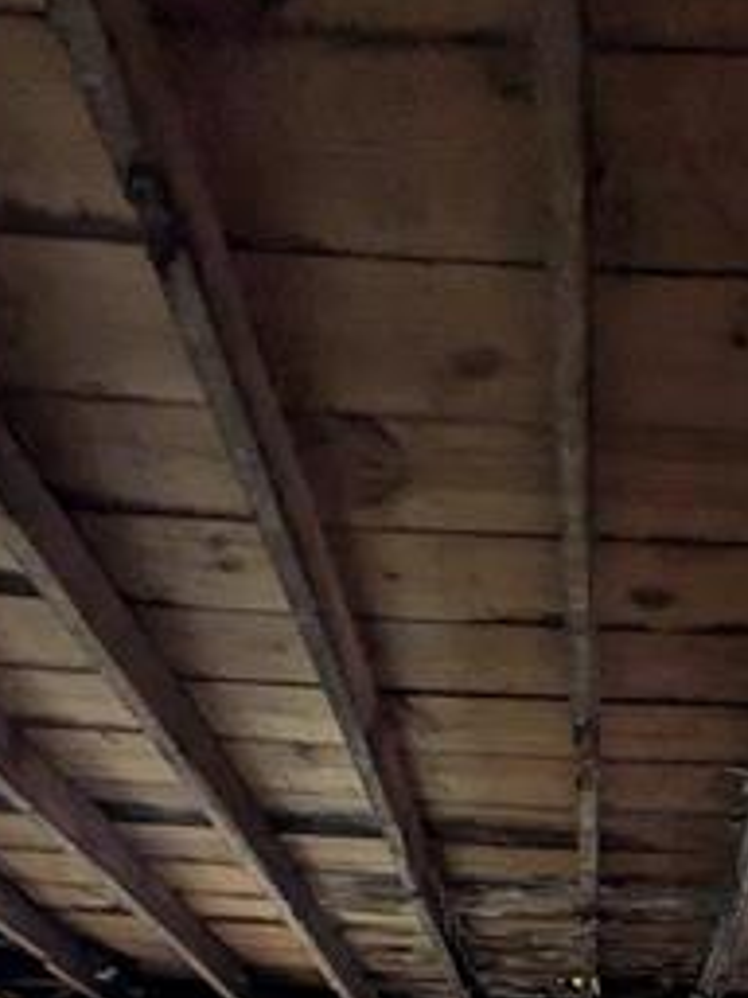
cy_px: 1384
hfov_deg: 33.1
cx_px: 631
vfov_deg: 31.1
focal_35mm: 42
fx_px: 1210
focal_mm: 1.83
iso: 566
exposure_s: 1/24
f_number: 2.2
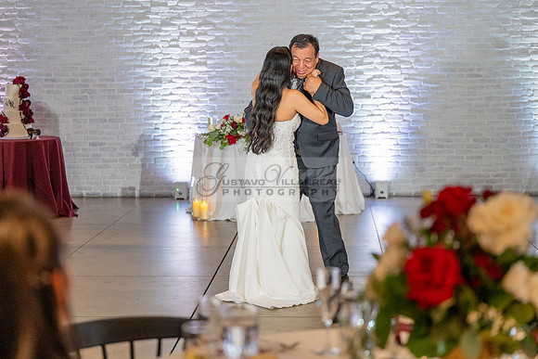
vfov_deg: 19.5
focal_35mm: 70
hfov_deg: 28.8
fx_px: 1046
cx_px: 269
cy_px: 180
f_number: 2.8
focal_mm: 70
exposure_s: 1/320
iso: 1600
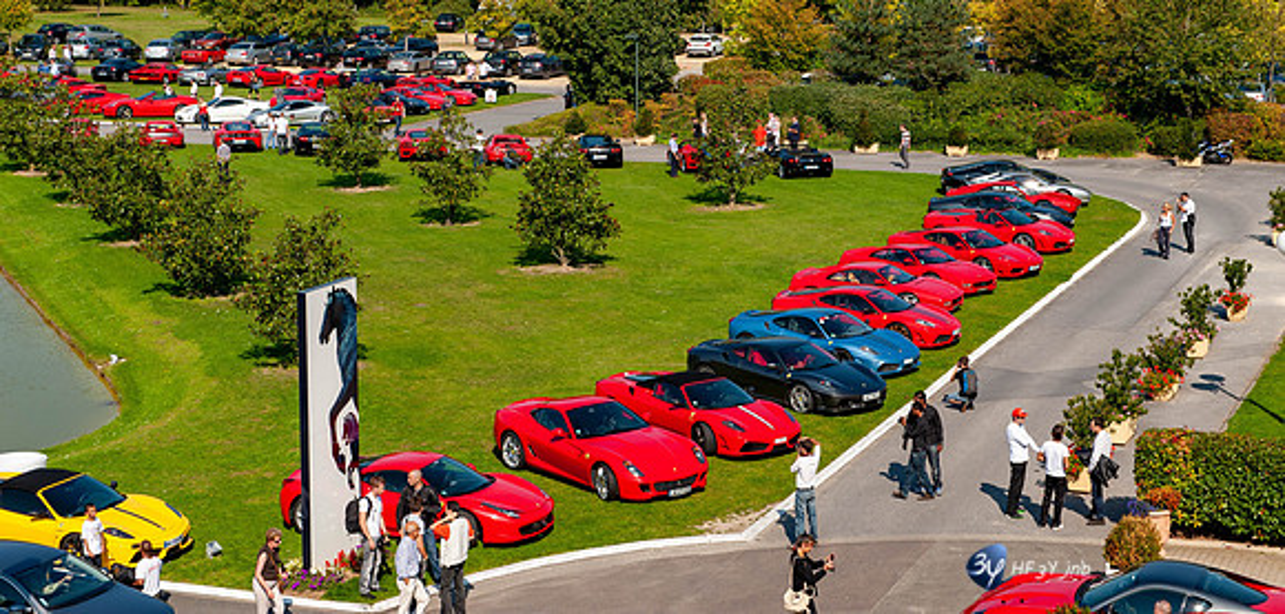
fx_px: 2213
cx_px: 642
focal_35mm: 67
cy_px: 186
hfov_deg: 32.4
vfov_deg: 15.7
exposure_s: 1/500
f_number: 11
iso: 400
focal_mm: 62
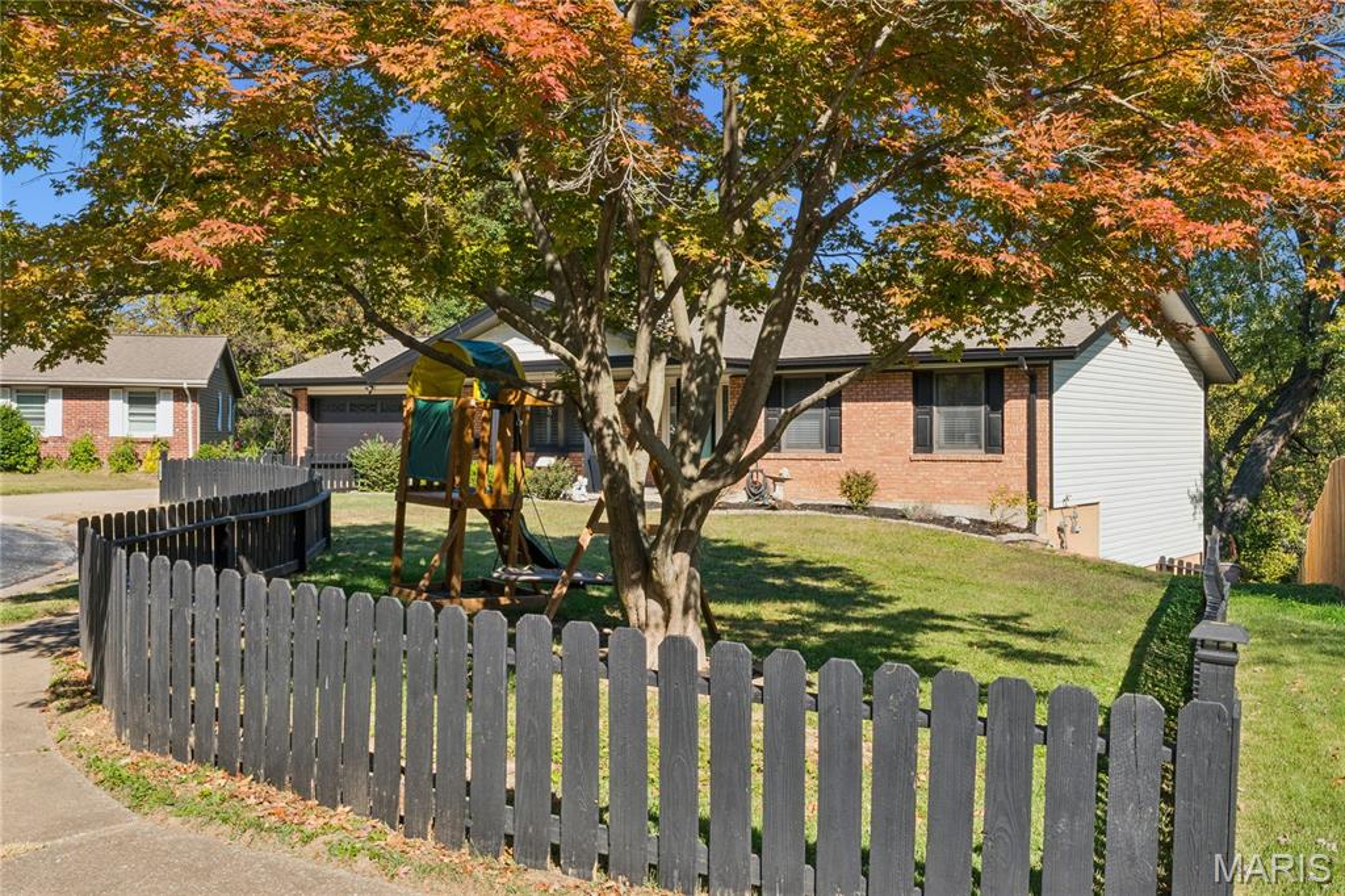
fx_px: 1232
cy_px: 448
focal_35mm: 33
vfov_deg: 39.9
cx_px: 672
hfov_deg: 57.2
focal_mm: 22.2
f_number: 22
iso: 100
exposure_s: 1/13
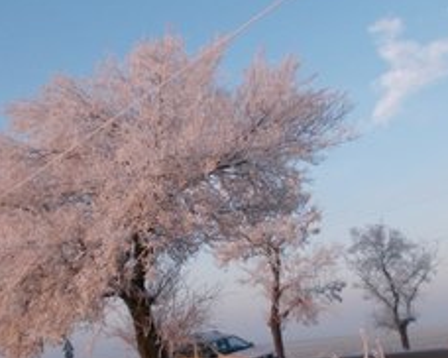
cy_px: 217
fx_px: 556
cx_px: 216
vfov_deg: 35.5
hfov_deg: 43.9
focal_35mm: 42
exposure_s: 1/400
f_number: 2.7
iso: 80
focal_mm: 4
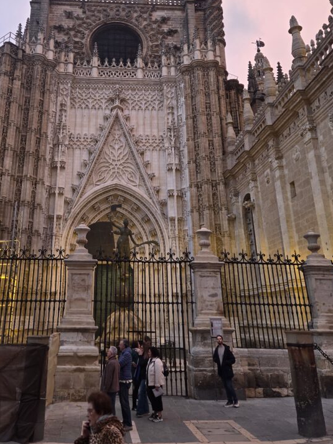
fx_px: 424
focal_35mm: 33
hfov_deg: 42.5
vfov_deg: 54.2
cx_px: 118
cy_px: 147
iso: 80
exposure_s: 1/100
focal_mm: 5.4
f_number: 1.8
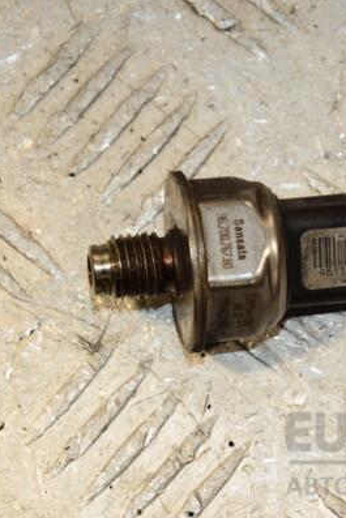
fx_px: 3424
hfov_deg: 5.8
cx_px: 261
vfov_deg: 8.7
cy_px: 258
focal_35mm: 238
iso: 800
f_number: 9
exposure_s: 1/200
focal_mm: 105
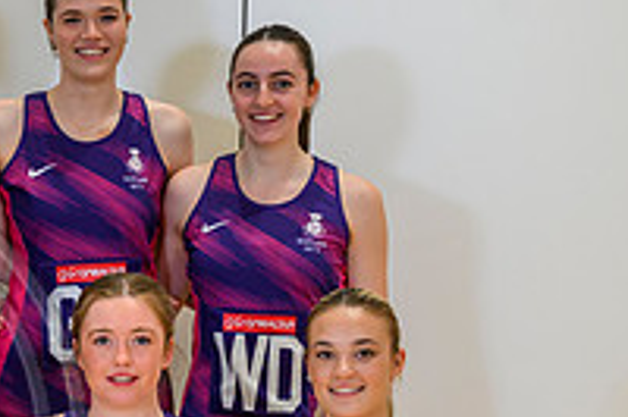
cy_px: 450
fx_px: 3538
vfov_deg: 6.7
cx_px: -236
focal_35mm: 203
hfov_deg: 9.9
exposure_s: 1/160
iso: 1600
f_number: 4.5
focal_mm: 70
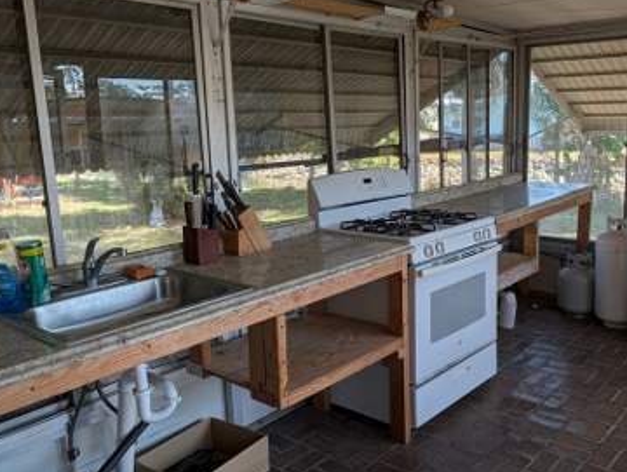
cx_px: 406
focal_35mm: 32
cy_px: 208
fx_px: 580
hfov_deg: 55.8
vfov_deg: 44.2
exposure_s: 1/499
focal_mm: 6.9
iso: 32
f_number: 1.68
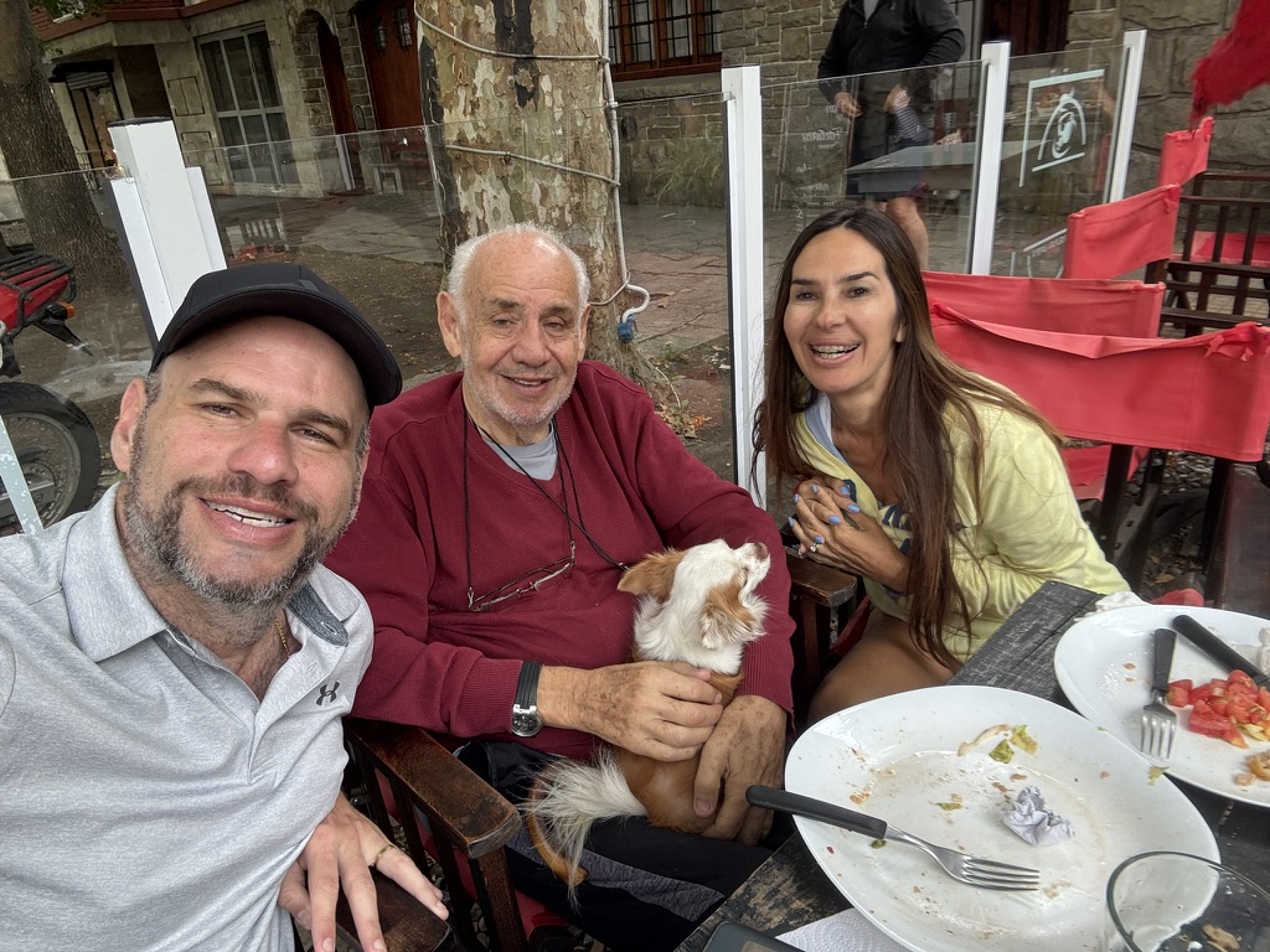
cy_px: 476
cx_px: 635
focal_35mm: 23
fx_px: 844
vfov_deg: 58.9
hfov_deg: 73.9
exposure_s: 1/121
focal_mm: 2.69
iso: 64
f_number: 1.9
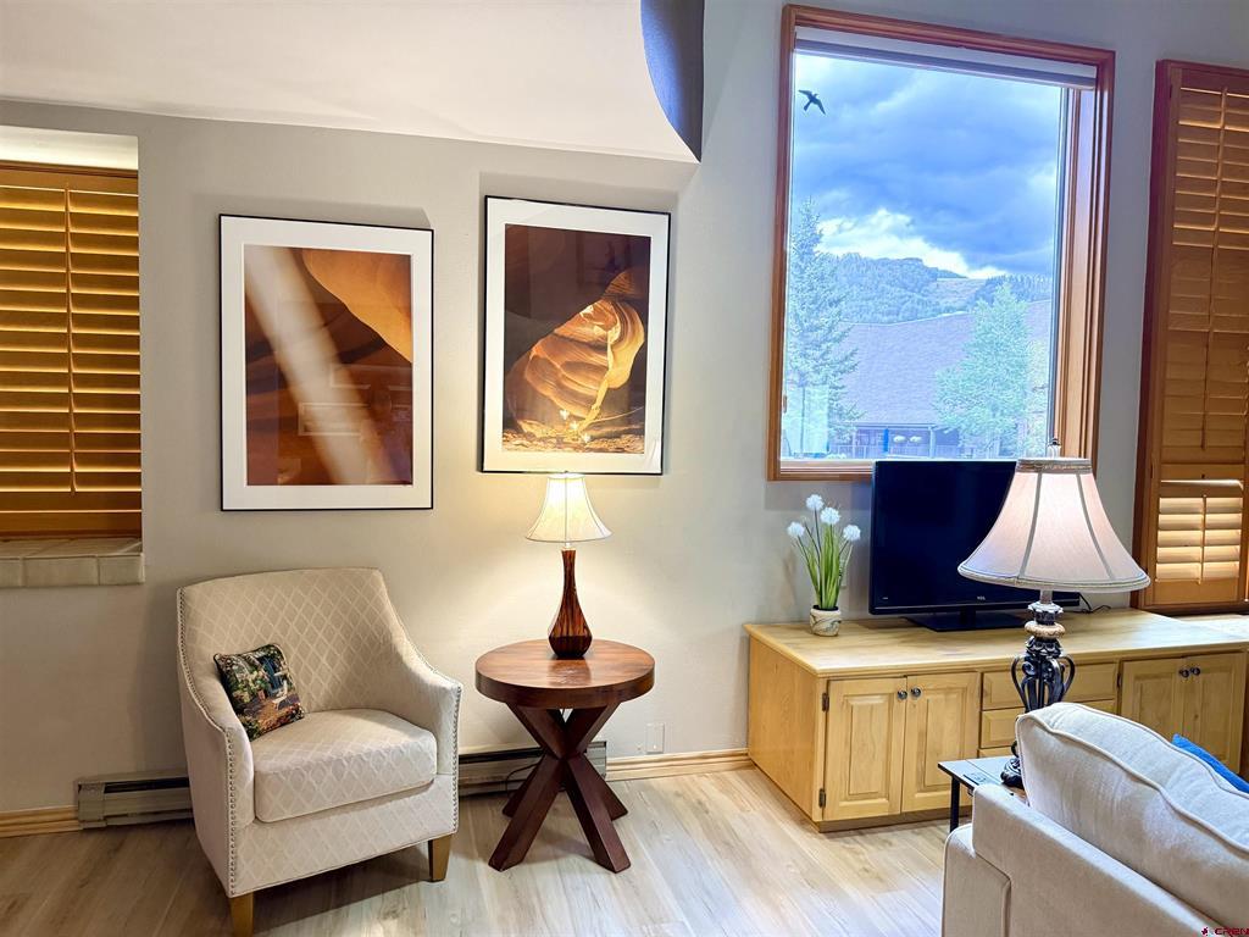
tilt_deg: -3.2
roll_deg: -0.6
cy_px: 468
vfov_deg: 56.8
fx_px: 866
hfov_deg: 71.6
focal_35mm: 24
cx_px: 624
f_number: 1.78
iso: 500
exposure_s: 1/60
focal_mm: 6.76
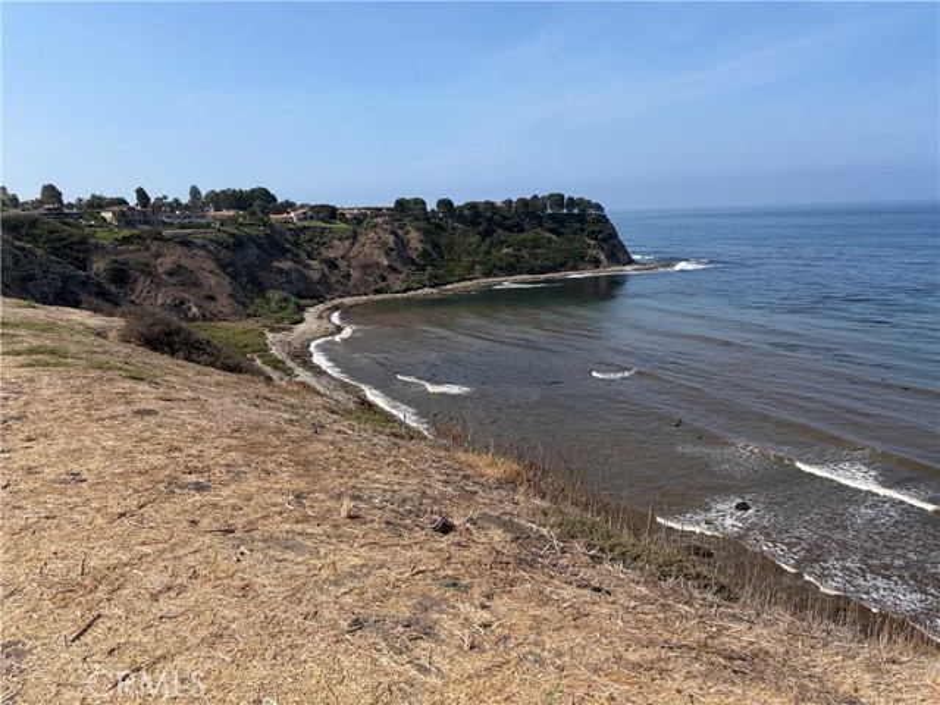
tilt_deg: -12.0
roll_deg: +2.8
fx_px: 706
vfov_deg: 53.1
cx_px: 470
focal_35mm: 26
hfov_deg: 67.3
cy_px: 352
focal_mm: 5.96
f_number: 1.6
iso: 64
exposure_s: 1/6329
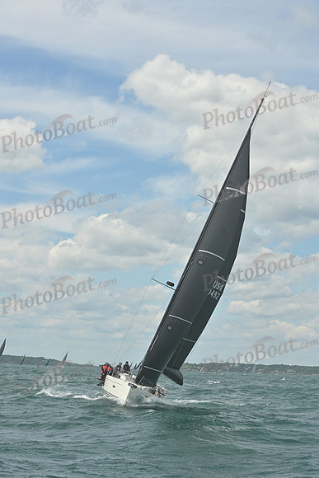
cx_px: 160
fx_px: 1129
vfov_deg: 23.9
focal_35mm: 85
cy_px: 239
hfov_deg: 16.1
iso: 320
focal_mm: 85
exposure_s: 1/1250
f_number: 11
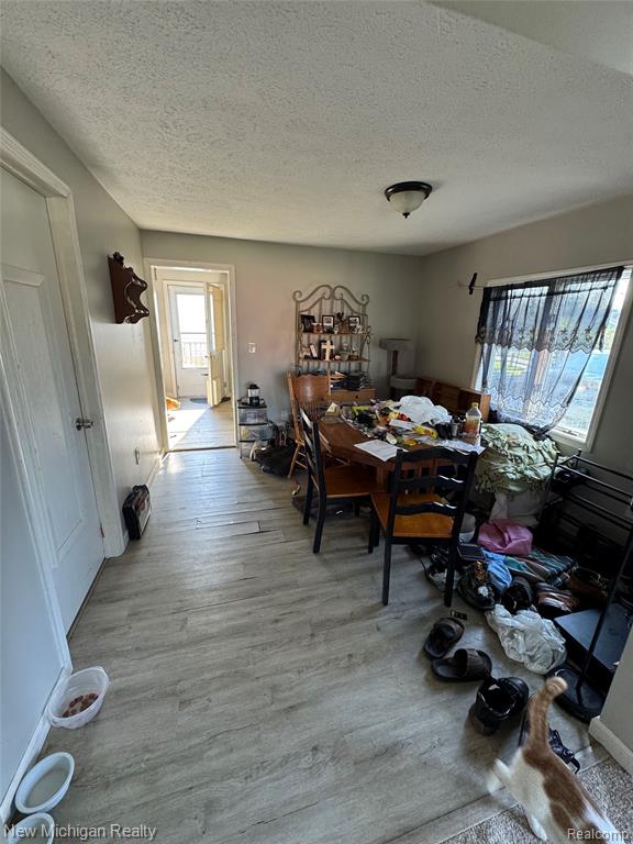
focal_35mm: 14
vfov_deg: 102.1
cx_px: 316
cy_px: 422
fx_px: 341
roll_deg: -2.5
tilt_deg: -15.2
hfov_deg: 85.7
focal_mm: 2.22
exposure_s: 1/99
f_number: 2.2
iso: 250
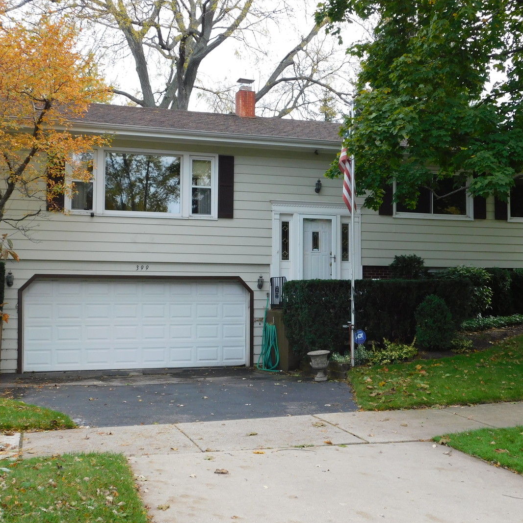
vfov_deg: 39.2
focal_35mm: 43
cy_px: 264
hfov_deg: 39.1
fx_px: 735
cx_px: 290
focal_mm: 6.3
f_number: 3.5
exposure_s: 1/320
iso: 125
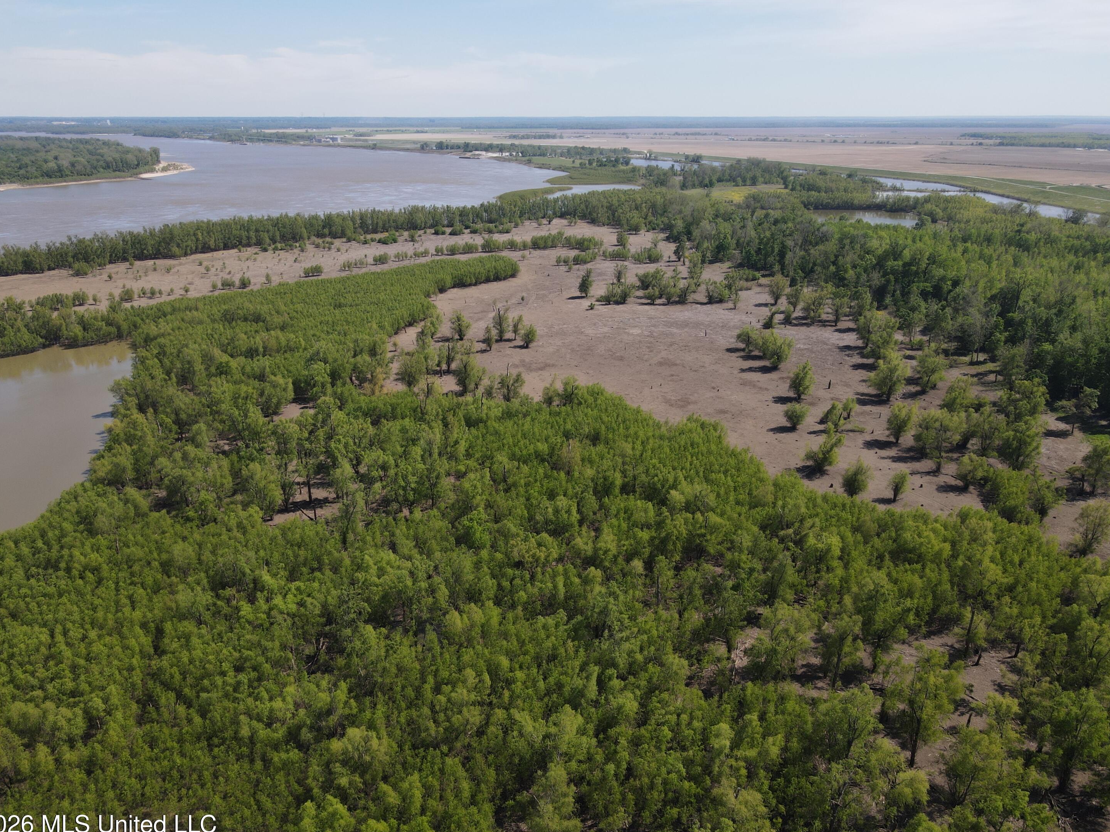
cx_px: 538
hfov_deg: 69.4
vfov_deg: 54.9
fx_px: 802
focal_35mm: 25
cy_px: 431
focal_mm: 4.5
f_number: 2.8
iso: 100
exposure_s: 1/640
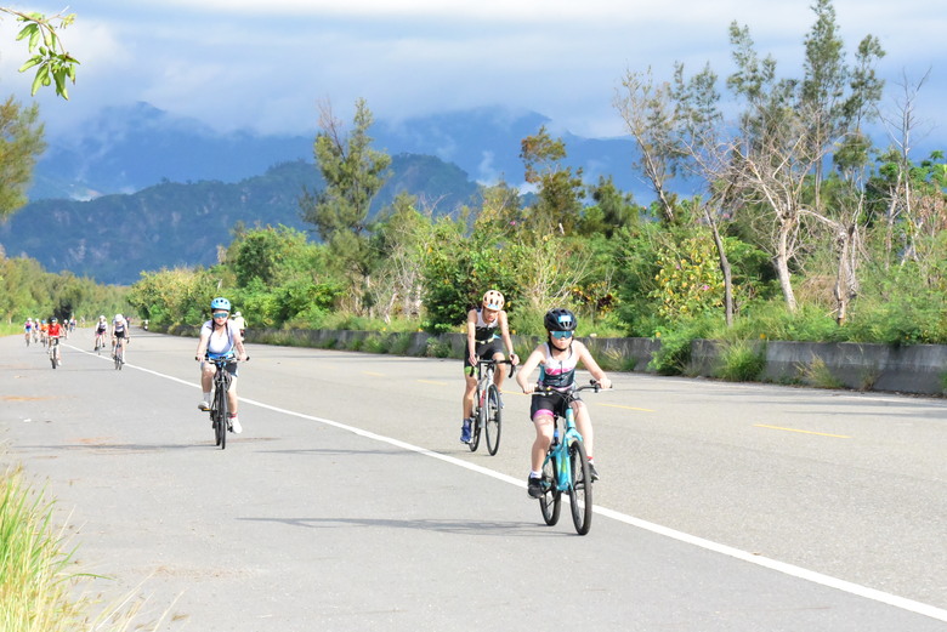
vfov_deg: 11.3
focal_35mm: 122
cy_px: 316
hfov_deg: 16.8
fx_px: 3211
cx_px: 474
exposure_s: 1/4000
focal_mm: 122
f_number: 16
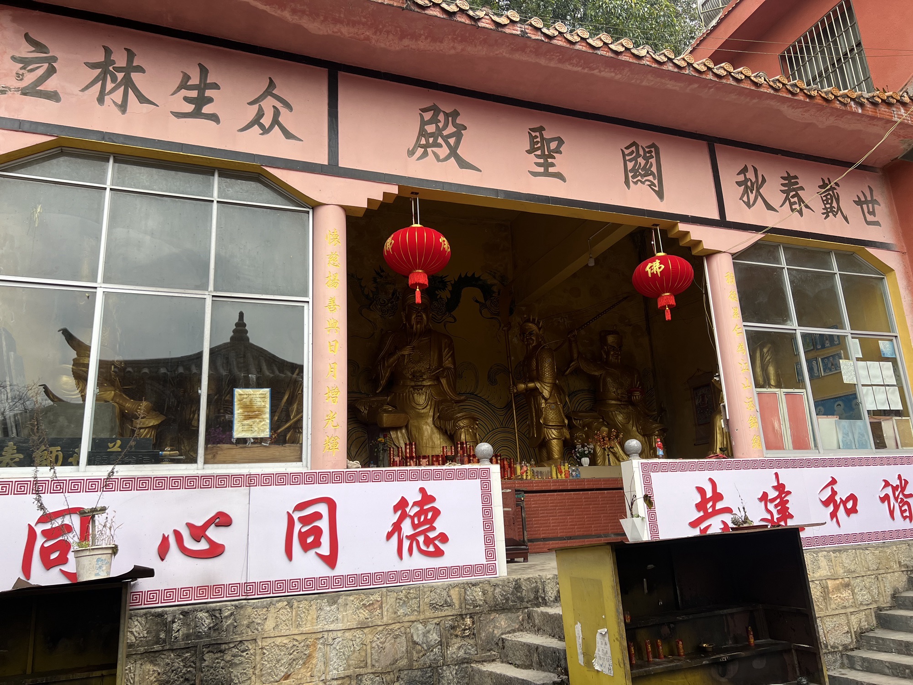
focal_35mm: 26
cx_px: 456
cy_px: 342
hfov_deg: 67.3
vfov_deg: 53.1
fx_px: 686
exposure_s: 1/628
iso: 50
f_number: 1.5
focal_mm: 5.7
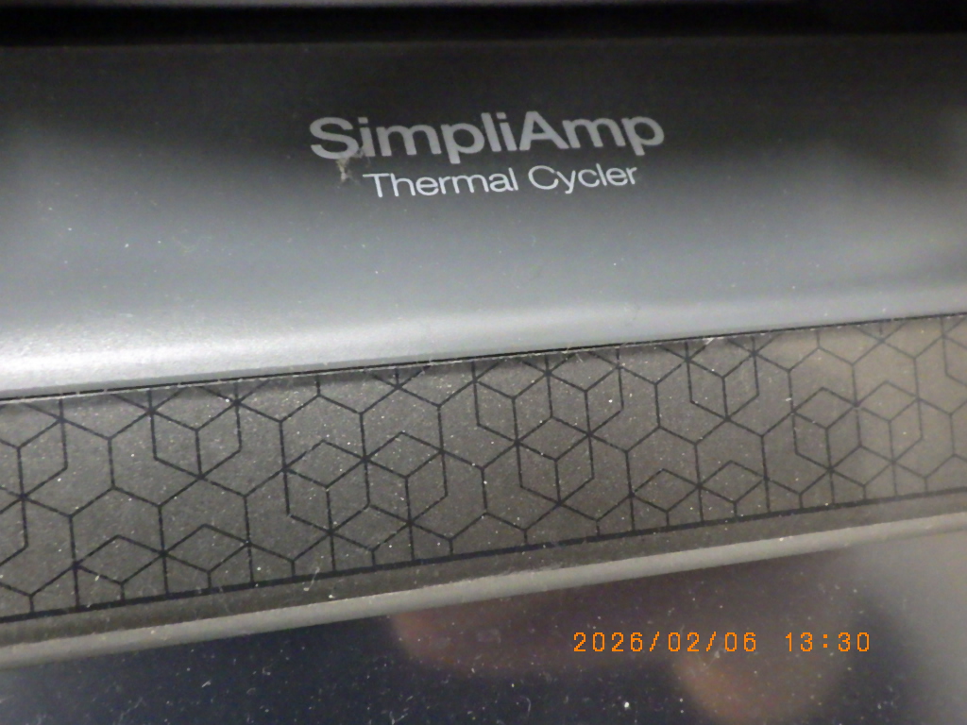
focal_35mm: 34
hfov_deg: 54.0
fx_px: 950
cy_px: 362
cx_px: 484
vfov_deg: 41.8
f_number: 3.8
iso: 1600
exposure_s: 1/50
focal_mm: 6.1
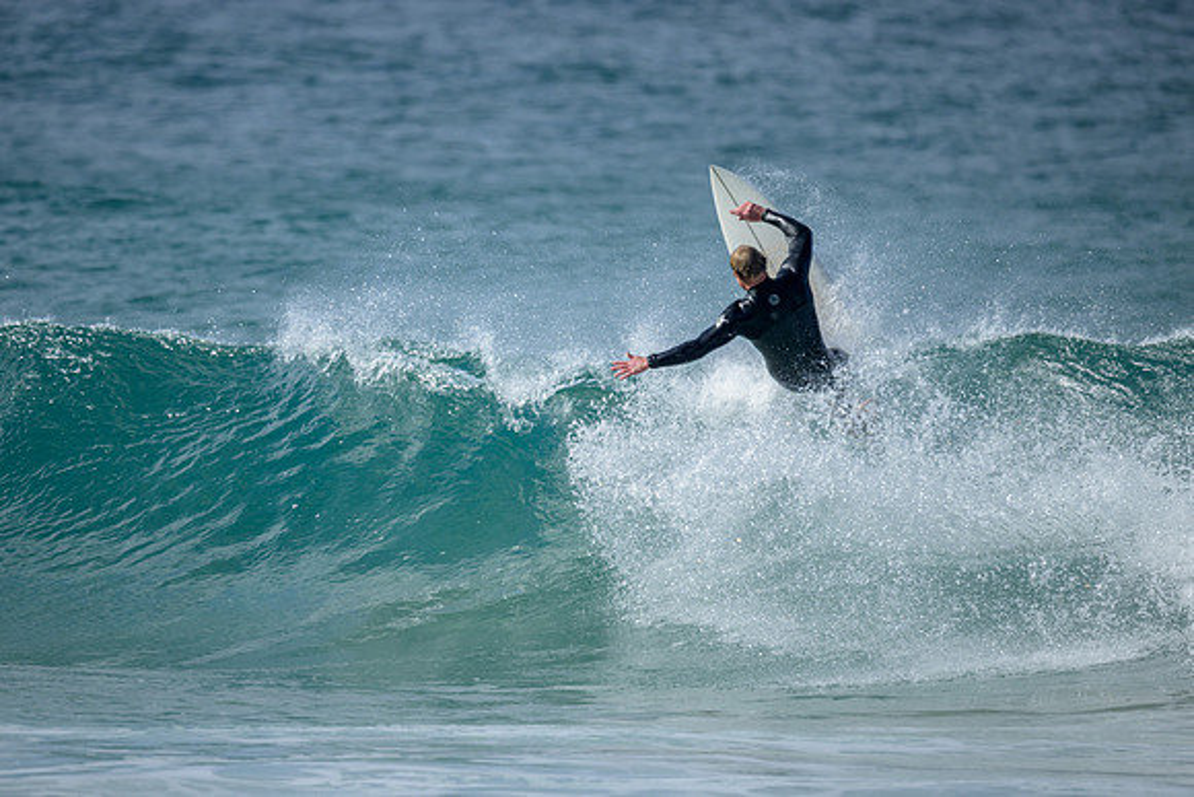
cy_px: 398
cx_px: 597
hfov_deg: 2.6
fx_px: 26538
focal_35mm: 800
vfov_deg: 1.7
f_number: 6.3
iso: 360
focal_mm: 800
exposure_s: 1/2500
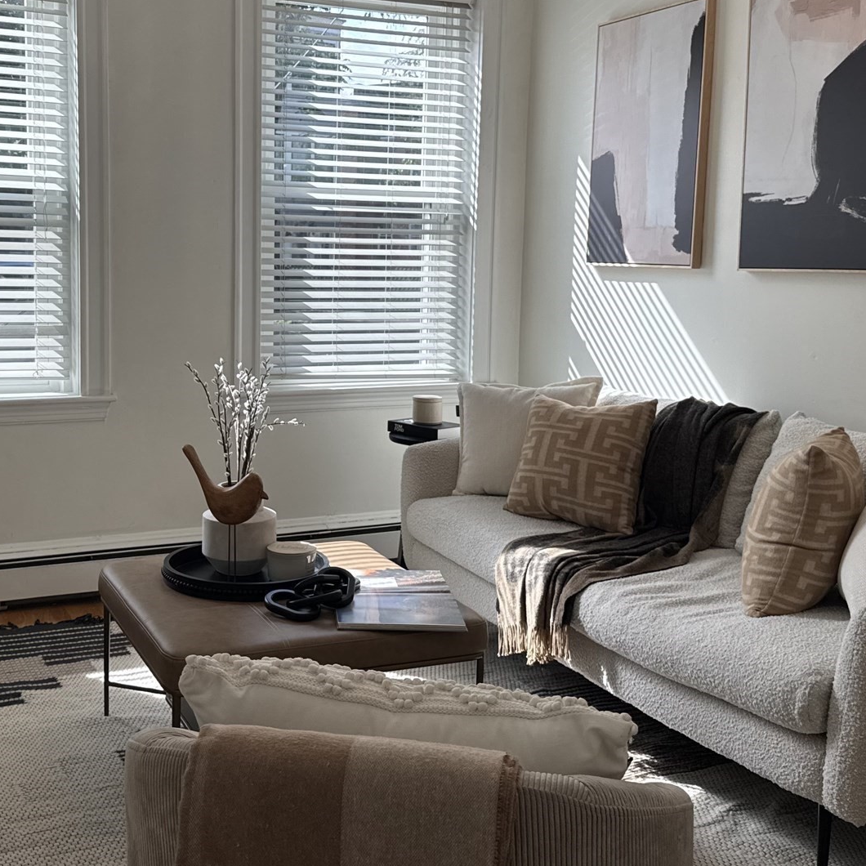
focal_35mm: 41
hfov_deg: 40.7
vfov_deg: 40.7
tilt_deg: -5.3
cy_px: 347
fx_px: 1160
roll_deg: -1.0
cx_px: 331
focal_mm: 6.76
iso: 80
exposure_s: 1/558
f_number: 1.78
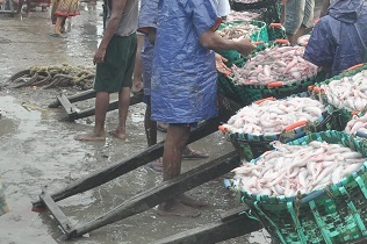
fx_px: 743
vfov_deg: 18.3
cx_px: 358
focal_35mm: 73
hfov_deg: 26.4
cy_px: 25
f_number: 8
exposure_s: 1/320
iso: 1000
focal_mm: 24
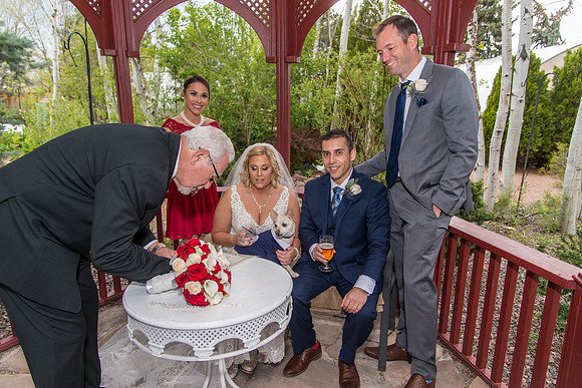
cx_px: 291
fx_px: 388
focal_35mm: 24
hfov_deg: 73.7
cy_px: 194
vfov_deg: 53.2
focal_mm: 24
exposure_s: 1/200
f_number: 4.5
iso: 400
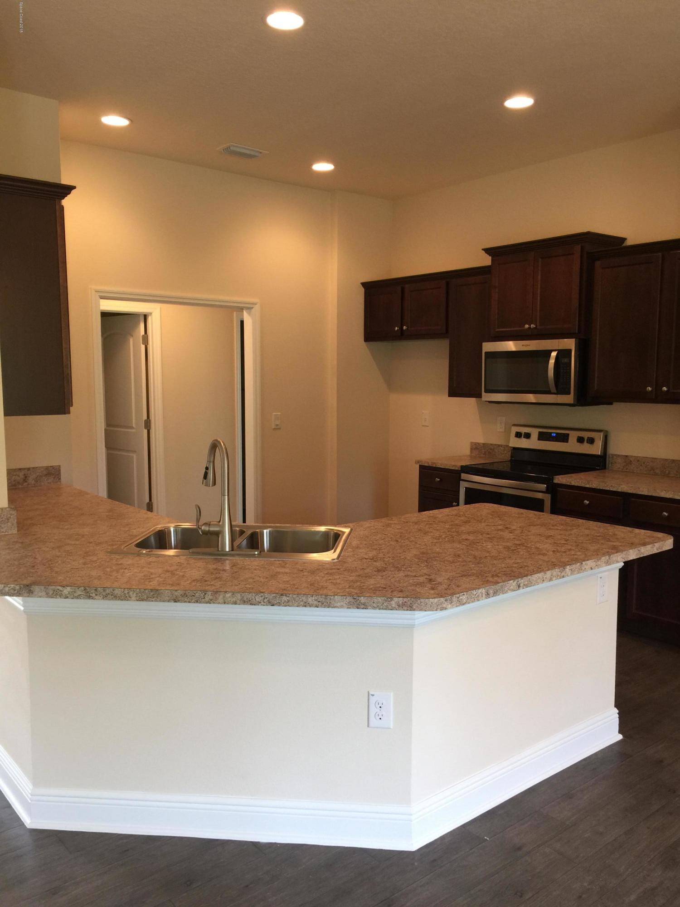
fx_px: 760
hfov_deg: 48.2
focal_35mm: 29
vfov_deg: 61.7
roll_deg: +0.4
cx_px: 340
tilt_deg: -4.5
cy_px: 454
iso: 40
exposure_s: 1/15
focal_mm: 4.15
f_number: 2.2
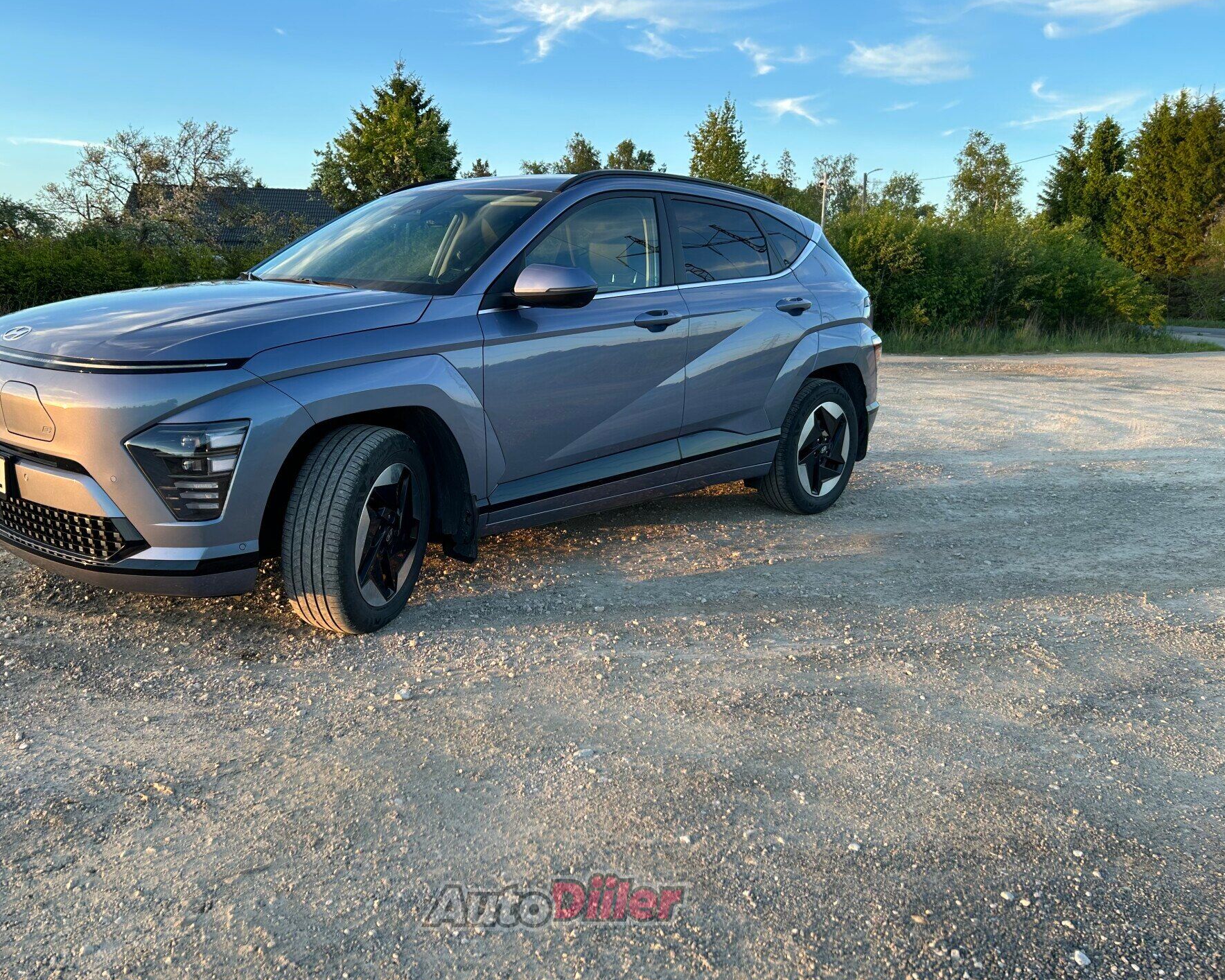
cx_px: 553
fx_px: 1015
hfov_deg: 62.1
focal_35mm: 28
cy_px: 494
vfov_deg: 51.5
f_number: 1.5
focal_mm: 5.7
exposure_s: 1/179
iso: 40
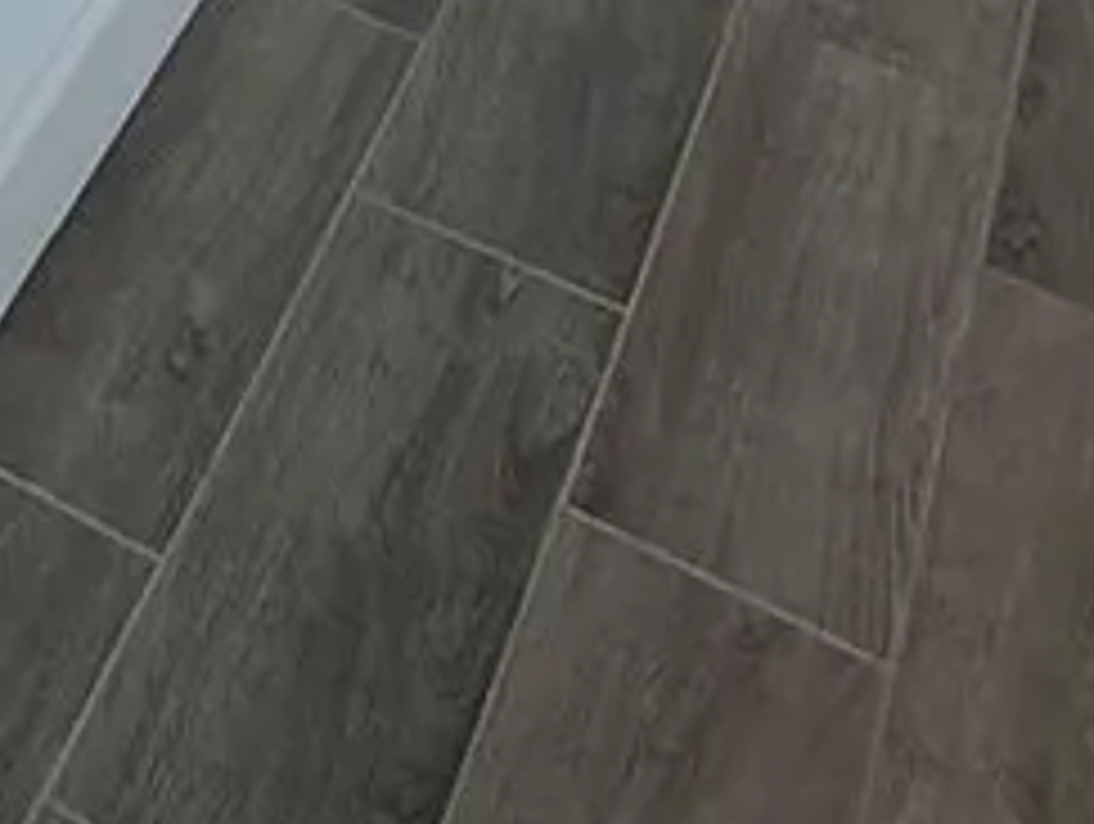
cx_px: -594
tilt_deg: -5.7
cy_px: -1801
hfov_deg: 18.6
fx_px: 2912
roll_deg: +0.0
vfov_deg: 10.3
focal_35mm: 92
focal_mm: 2.22
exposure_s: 1/120
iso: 250
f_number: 2.2
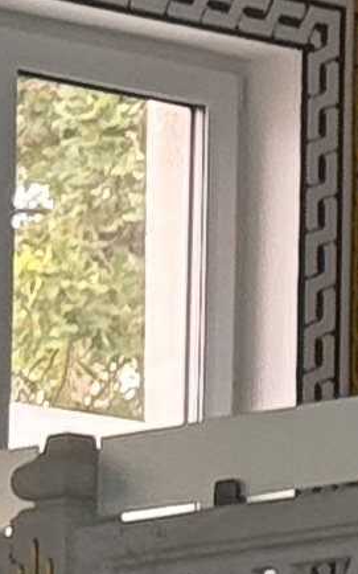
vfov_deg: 4.4
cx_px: 1625
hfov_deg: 2.7
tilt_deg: +8.5
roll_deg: +0.1
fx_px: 7389
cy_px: 495
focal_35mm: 473
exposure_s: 1/165
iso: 160
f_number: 1.78
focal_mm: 6.76
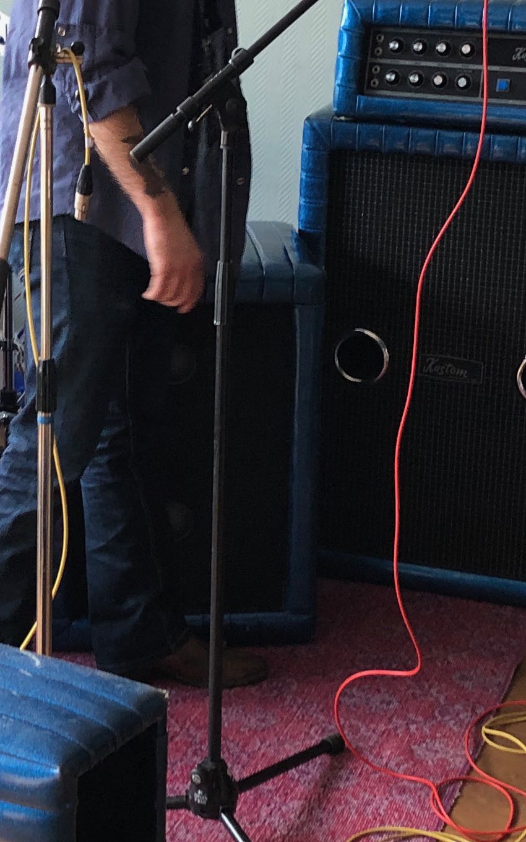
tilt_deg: -17.2
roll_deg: +0.3
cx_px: 153
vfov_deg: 23.5
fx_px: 2018
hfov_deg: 14.8
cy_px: 361
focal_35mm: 88
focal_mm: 4
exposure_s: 1/24
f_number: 1.8
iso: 32
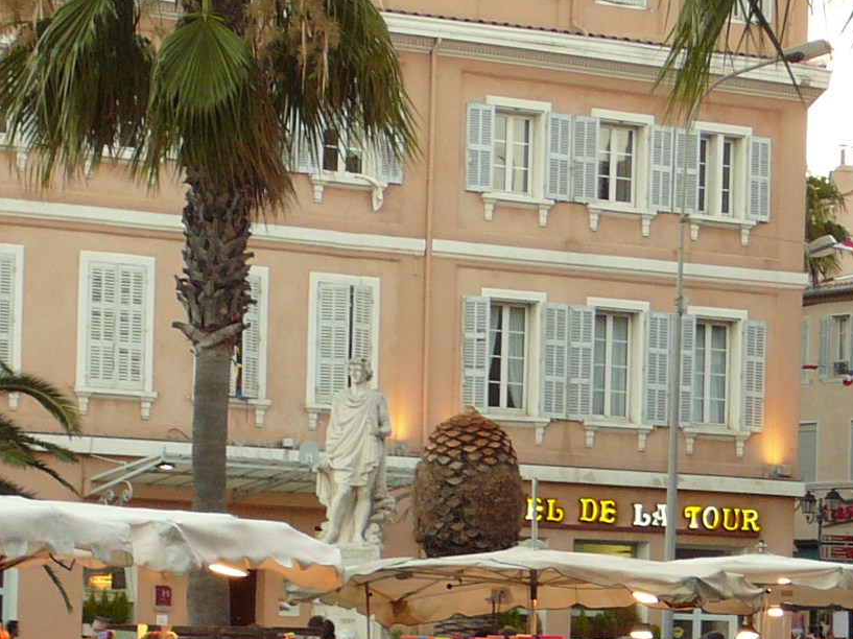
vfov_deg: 10.2
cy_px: 523
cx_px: 283
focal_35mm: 145
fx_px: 3571
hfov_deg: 13.6
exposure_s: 1/30
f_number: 3.5
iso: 125
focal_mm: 8.7
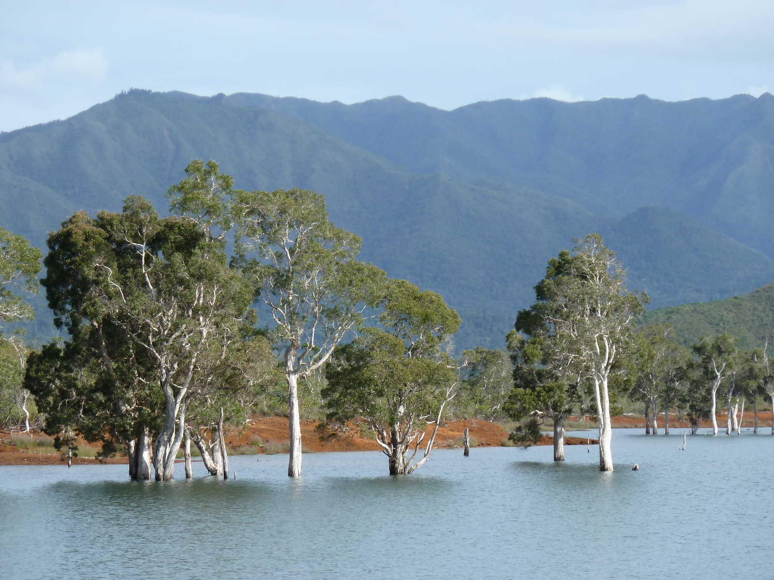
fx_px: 3779
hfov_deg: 11.7
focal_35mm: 169
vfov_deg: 8.8
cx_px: 387
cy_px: 290
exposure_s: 1/320
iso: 80
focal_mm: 27.8
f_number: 4.5
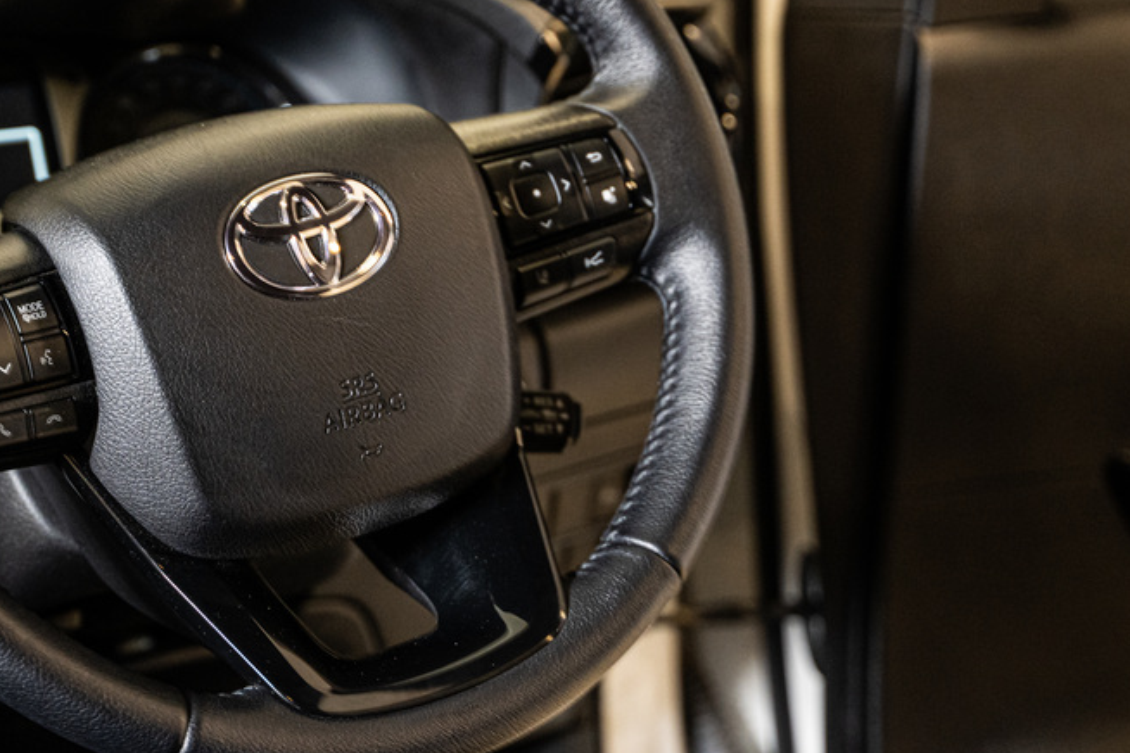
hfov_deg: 23.4
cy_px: 295
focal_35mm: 86
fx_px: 2699
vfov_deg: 15.9
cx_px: 295
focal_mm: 55
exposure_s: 1/160
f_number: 2.8
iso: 1600
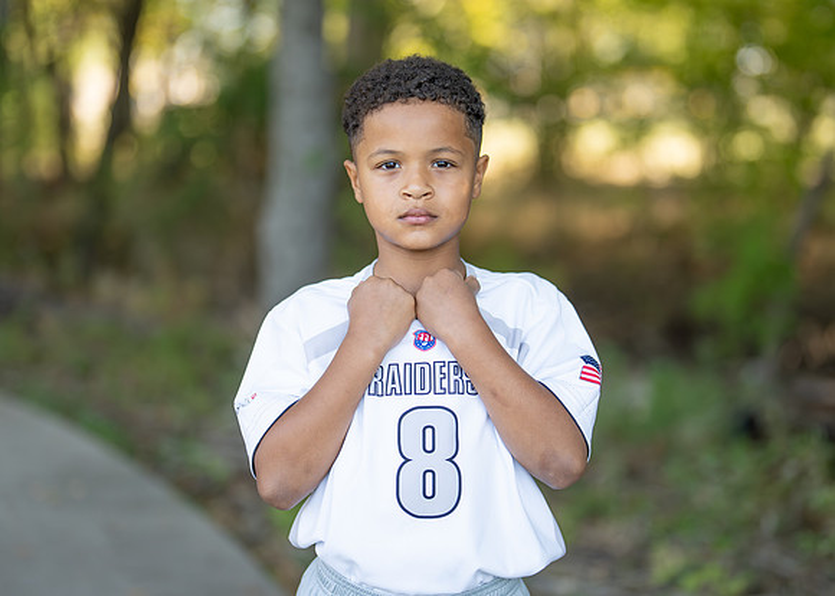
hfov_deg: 25.6
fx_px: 1837
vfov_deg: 18.4
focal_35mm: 77
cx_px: 443
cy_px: 297
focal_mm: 50
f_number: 1.2
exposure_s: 1/1600
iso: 200
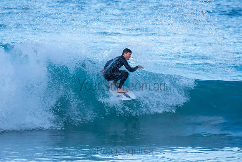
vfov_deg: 1.8
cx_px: 121
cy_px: 81
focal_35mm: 750
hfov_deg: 2.7
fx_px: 5043
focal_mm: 500
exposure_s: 1/1000
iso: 400
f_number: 5.6
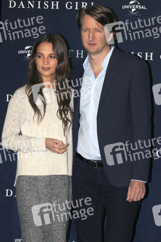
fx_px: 1005
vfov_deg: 13.7
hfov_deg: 9.2
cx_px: 80
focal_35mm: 150
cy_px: 121
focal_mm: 100
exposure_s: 1/250
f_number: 7.1
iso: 1250
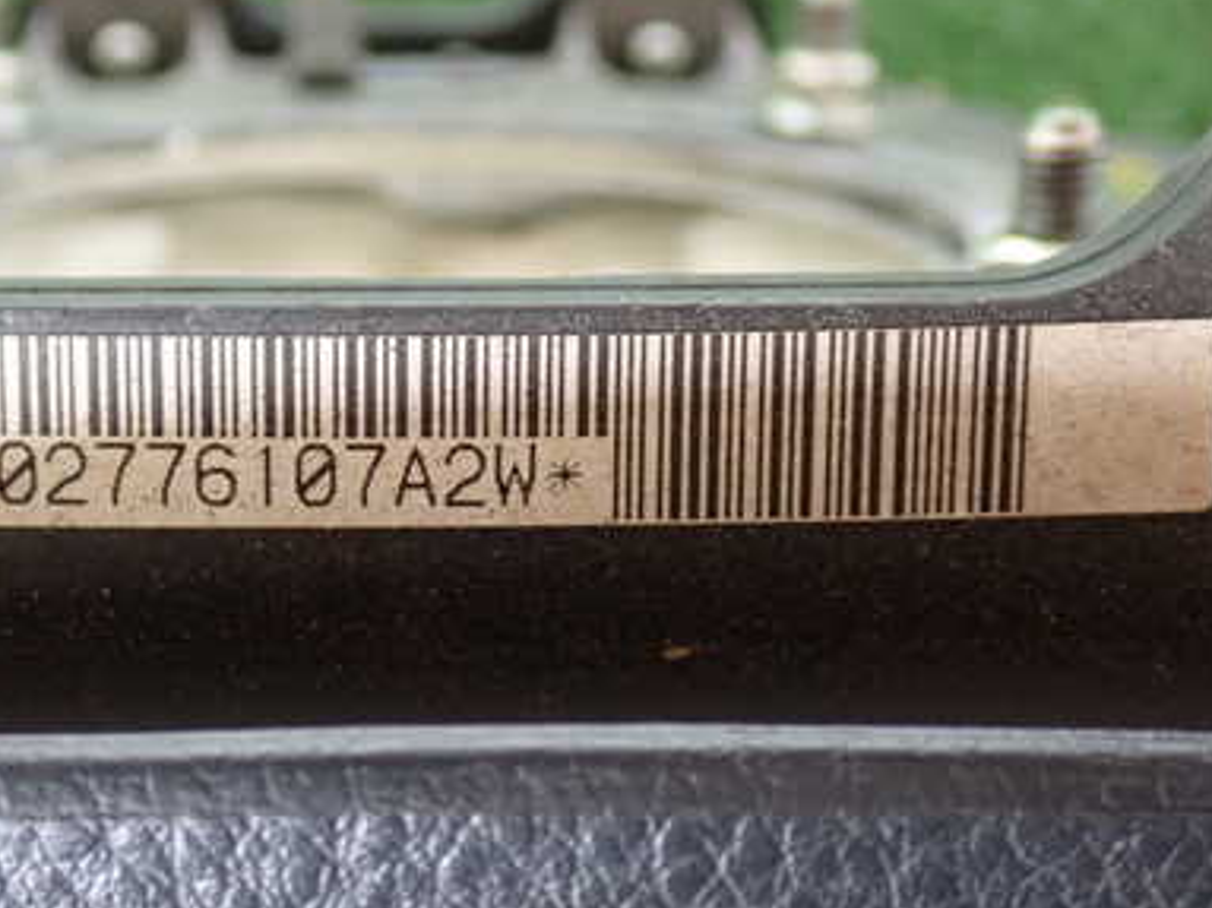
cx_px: 405
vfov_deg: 21.3
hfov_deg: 28.0
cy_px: 414
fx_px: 2415
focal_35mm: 69
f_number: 2.9
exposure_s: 1/30
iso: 800
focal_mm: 7.84
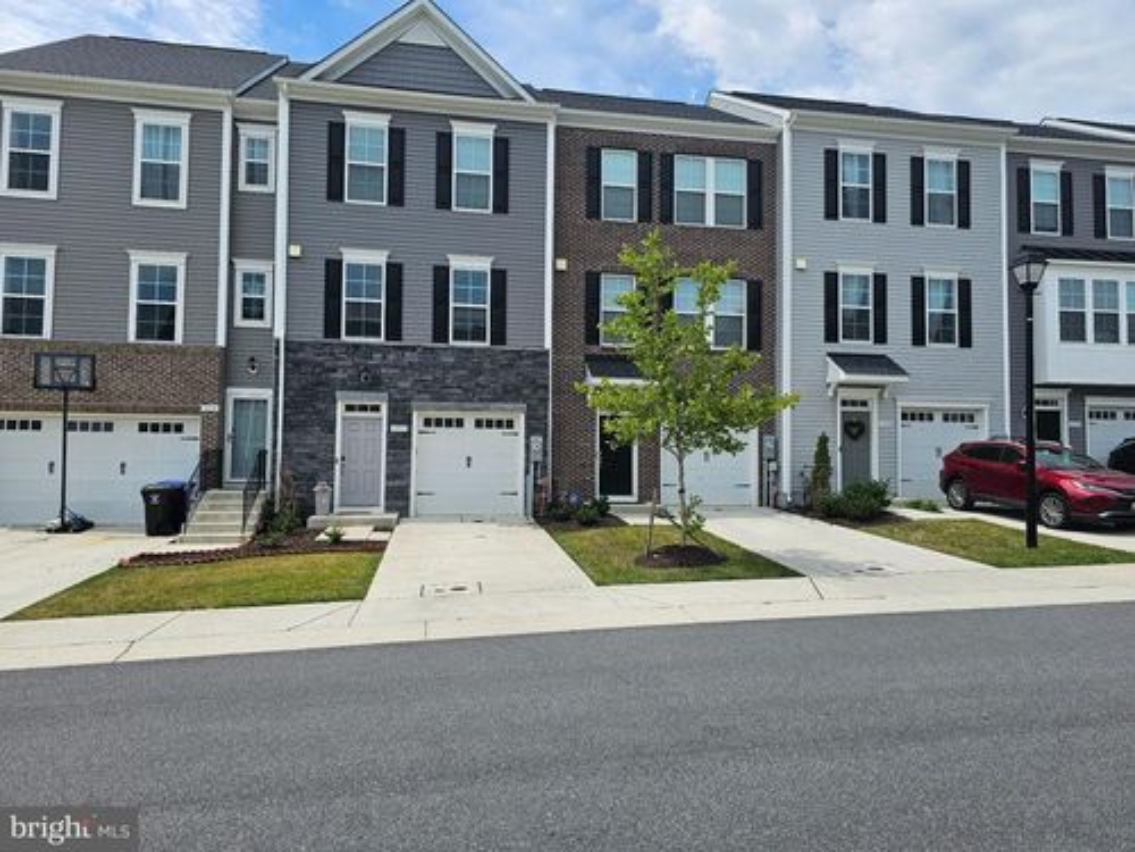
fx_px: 754
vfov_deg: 58.9
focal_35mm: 23
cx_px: 568
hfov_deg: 73.9
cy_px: 426
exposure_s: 1/1090
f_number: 1.7
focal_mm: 6.3
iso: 10
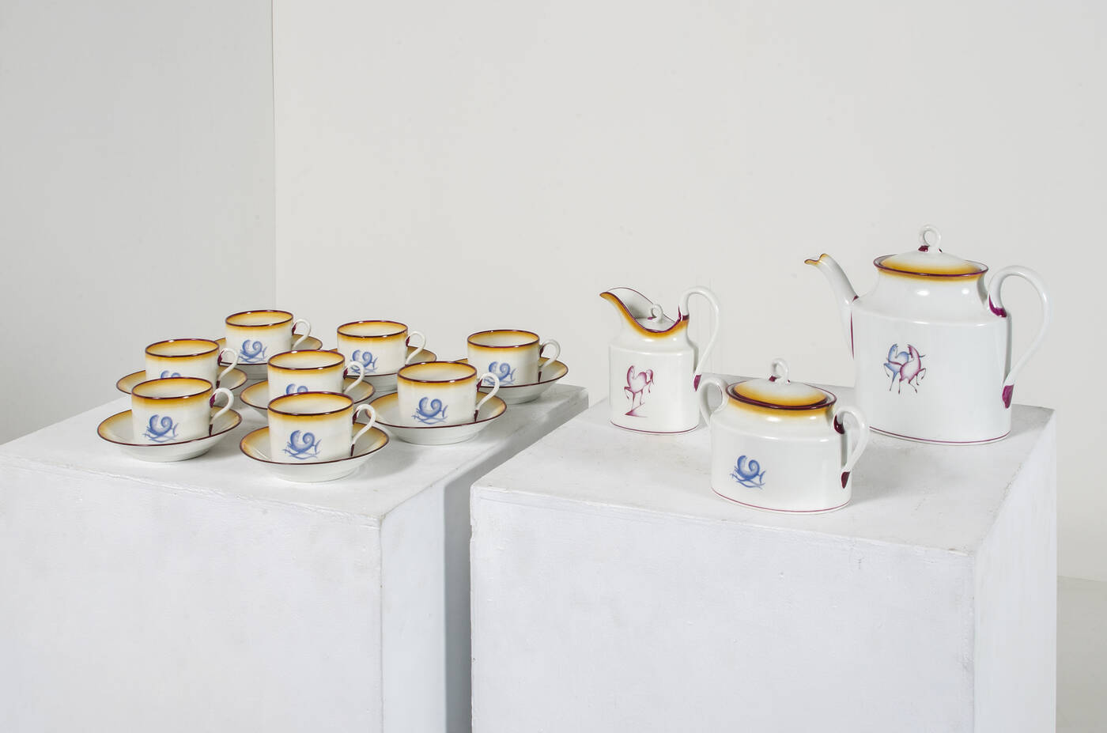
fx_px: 1611
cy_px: 366
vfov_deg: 25.6
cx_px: 554
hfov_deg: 37.9
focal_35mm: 52
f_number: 20
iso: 100
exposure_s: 1/200
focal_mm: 35
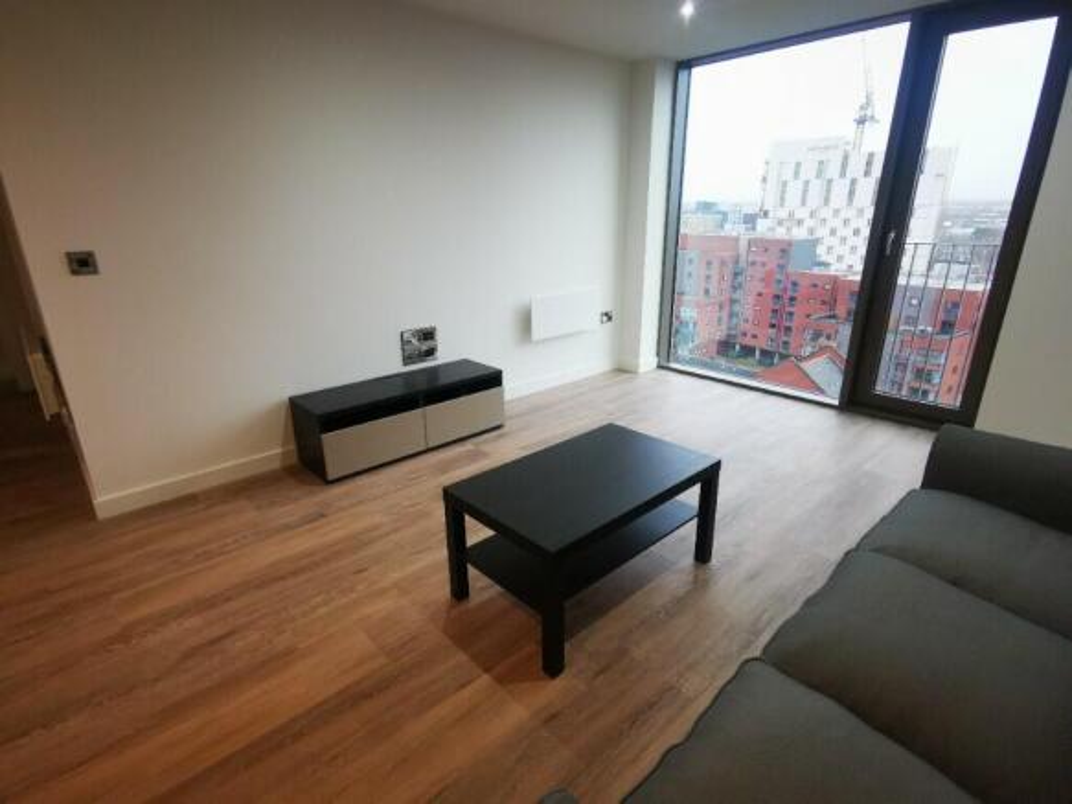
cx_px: 536
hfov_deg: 87.8
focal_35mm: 18
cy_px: 402
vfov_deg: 71.6
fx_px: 557
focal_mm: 2.35
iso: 250
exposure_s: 1/100
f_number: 2.2
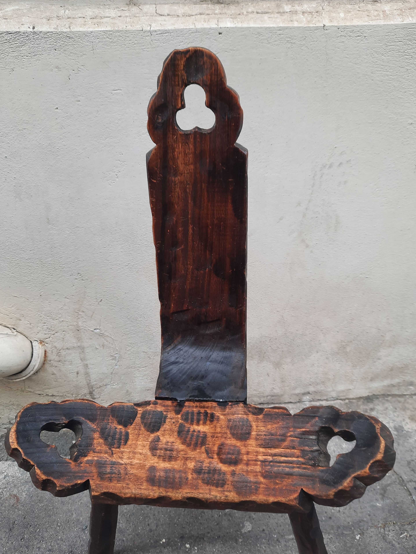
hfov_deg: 53.1
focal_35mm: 26
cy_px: 287
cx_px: 214
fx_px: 417
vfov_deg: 67.3
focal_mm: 4.6
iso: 40
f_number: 2
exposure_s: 1/100
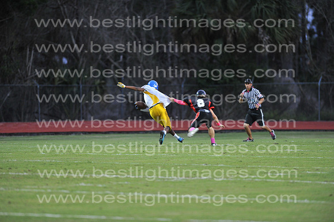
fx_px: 2782
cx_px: 167
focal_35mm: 300
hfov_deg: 6.9
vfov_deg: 4.6
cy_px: 111
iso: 3200
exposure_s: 1/250
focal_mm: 300
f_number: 4
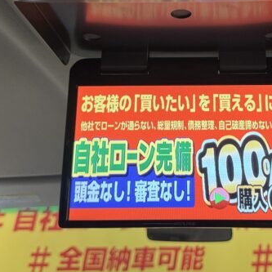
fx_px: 453
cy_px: 67
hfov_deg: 33.0
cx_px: 187
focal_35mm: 51
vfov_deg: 32.7
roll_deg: +0.9
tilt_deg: +17.6
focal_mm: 6.76
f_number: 1.78
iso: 200
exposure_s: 1/50
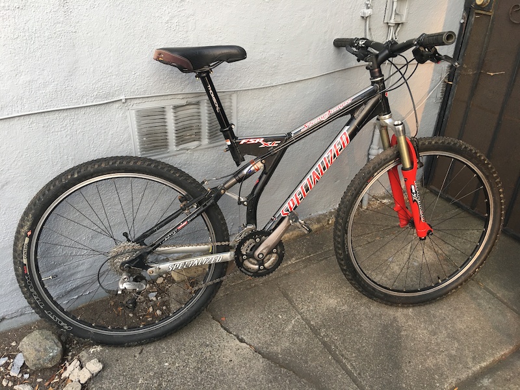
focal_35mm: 29
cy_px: 195
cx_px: 260
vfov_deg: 48.2
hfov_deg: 61.7
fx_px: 436
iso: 25
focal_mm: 4.15
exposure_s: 1/40
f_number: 2.2
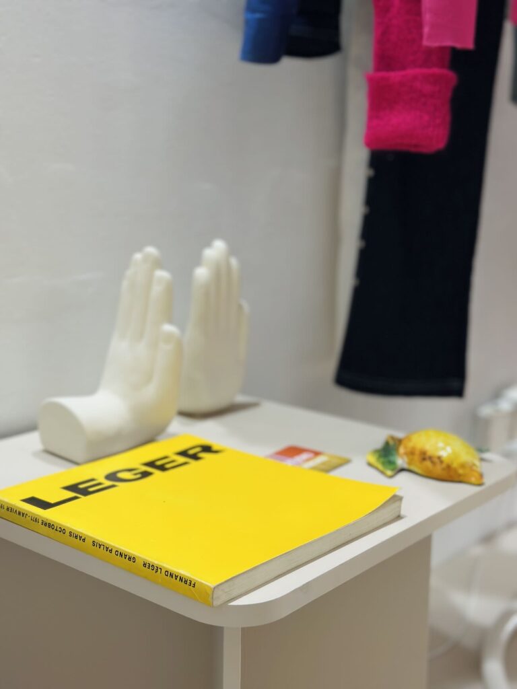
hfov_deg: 30.3
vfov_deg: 39.7
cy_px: 344
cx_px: 258
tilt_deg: -11.3
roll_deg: -0.4
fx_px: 956
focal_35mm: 48
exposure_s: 1/50
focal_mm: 6.86
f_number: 1.78
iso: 64
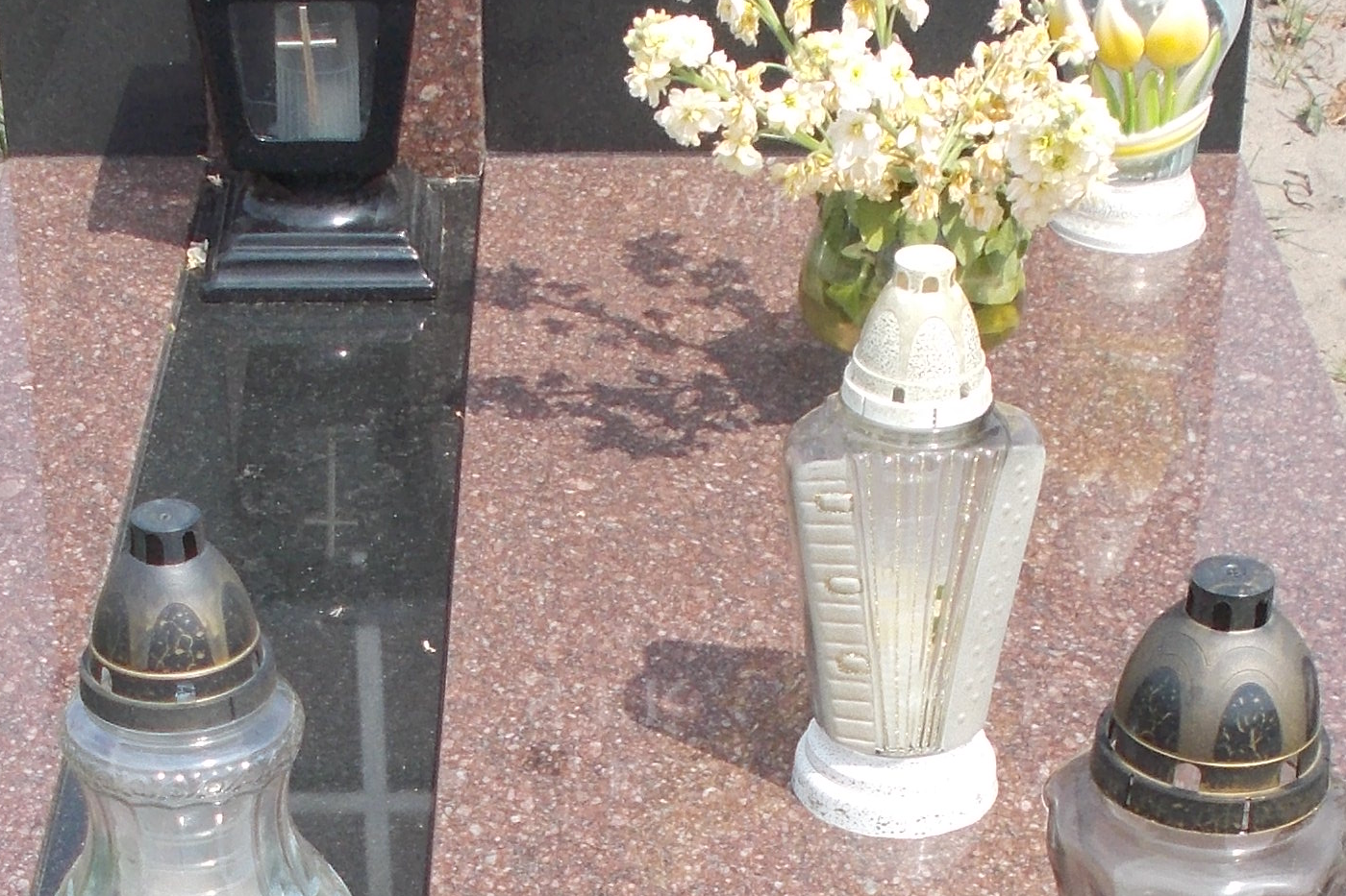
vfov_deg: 15.1
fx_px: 3327
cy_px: 885
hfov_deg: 22.9
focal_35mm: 89
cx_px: 581
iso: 80
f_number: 8
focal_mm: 4.6
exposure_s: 1/125
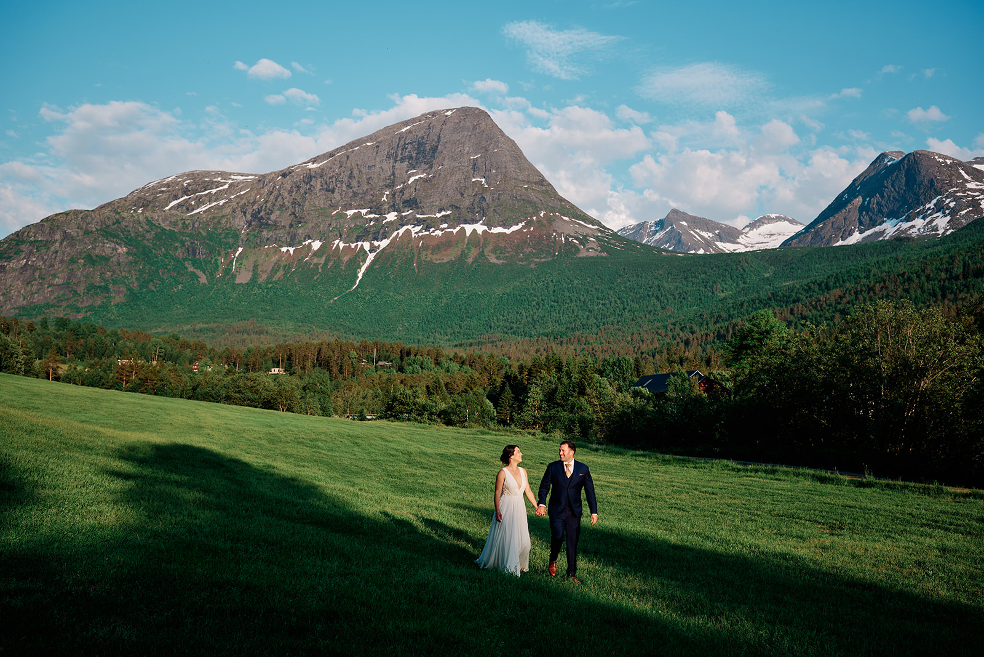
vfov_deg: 37.9
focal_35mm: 35
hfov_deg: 54.4
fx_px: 957
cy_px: 328
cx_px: 492
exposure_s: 1/550
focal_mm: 23
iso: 125
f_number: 4
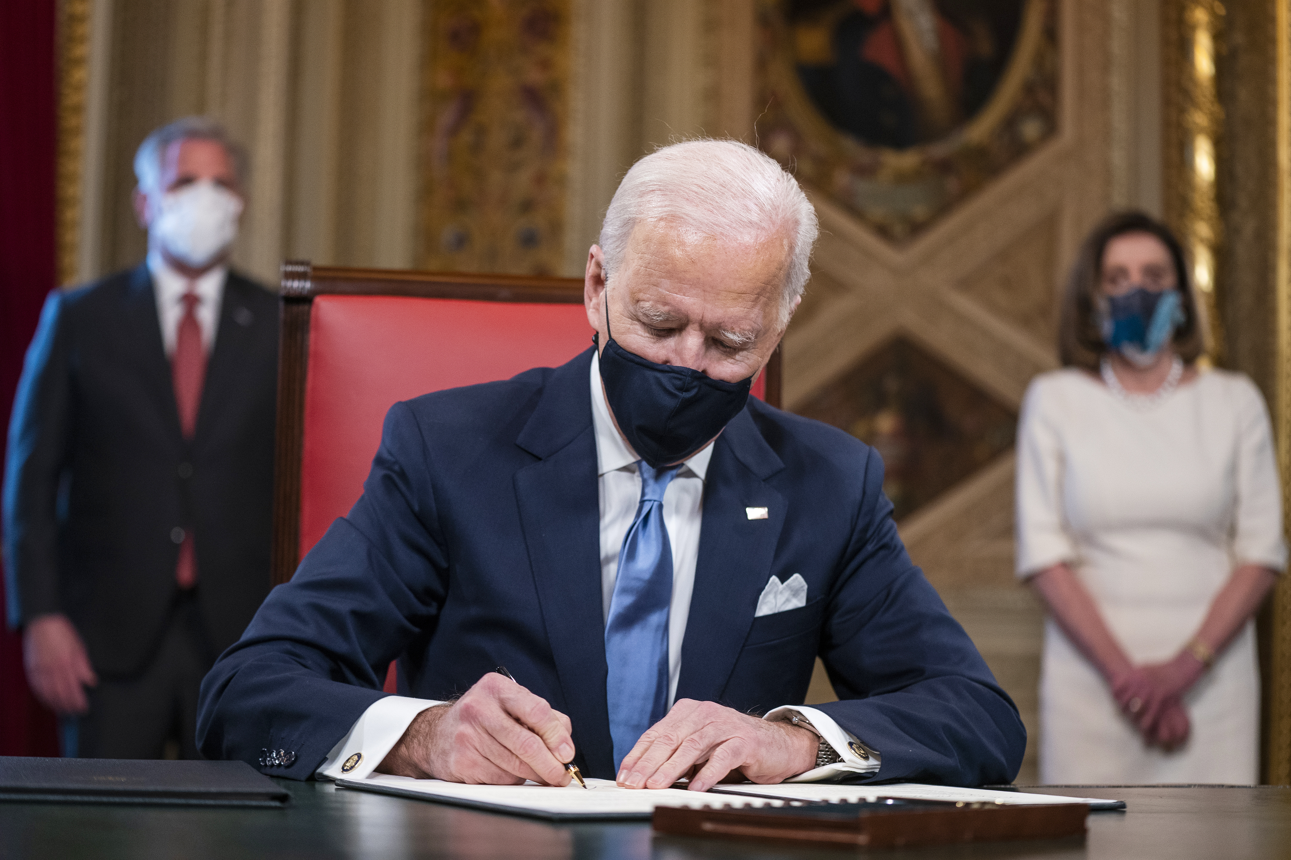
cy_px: 430
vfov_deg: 19.5
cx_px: 646
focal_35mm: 70
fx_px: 2510
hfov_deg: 28.8
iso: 1600
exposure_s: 1/250
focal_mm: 70
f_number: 2.8
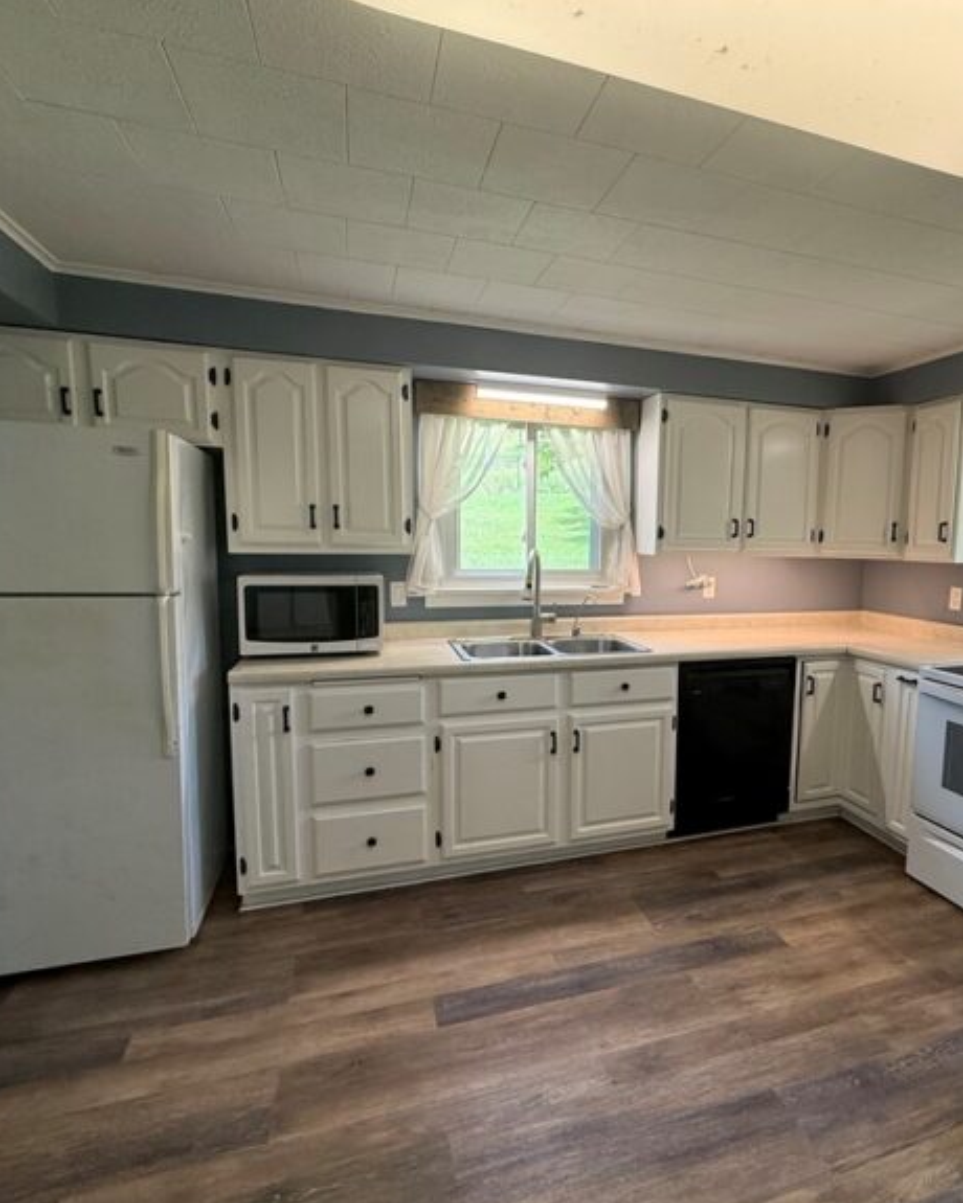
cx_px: 618
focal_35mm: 19
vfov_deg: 83.3
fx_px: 677
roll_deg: -1.6
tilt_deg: -6.1
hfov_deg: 69.4
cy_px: 611
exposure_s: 1/120
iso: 200
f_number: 2.2
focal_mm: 2.22
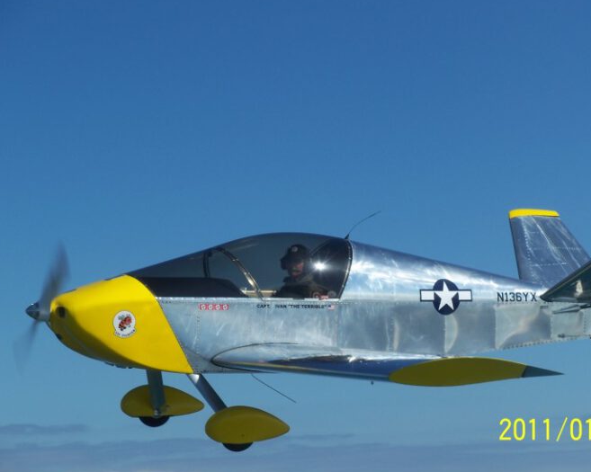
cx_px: 331
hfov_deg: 14.9
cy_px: 239
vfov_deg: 12.0
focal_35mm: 129
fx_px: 2255
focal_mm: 23.9
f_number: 5
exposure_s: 1/640
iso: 64
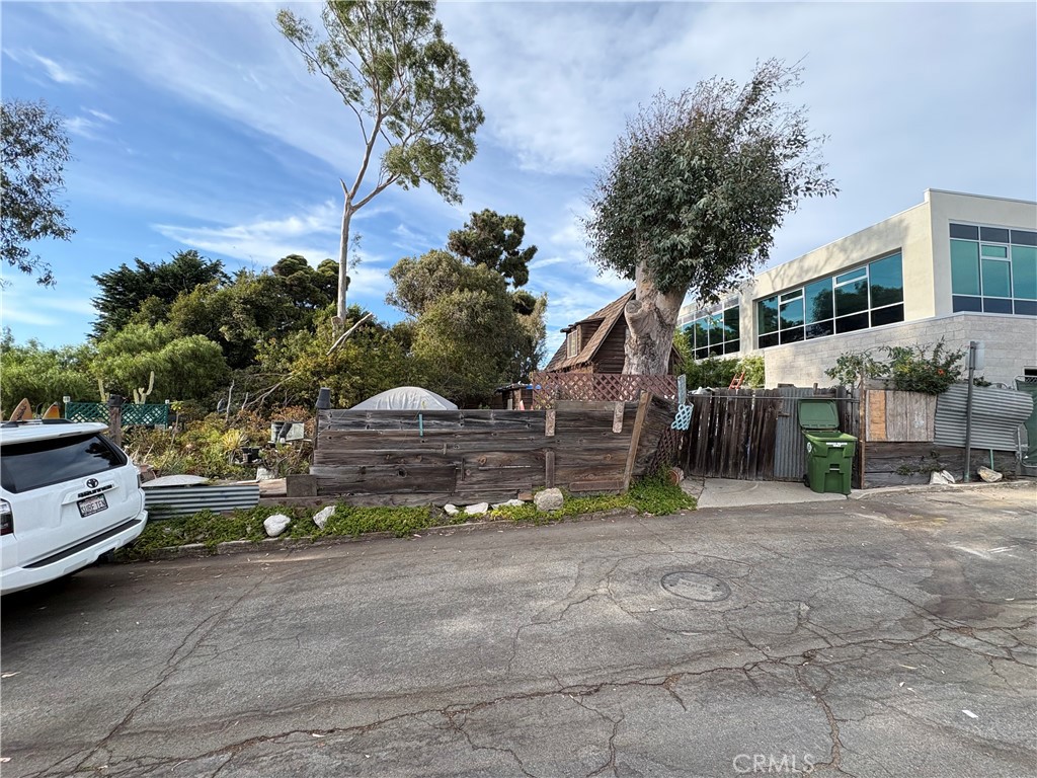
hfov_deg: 102.1
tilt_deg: +2.2
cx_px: 518
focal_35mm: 14
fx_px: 419
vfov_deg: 85.7
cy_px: 389
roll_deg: -1.0
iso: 64
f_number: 2.2
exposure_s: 1/615
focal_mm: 2.22
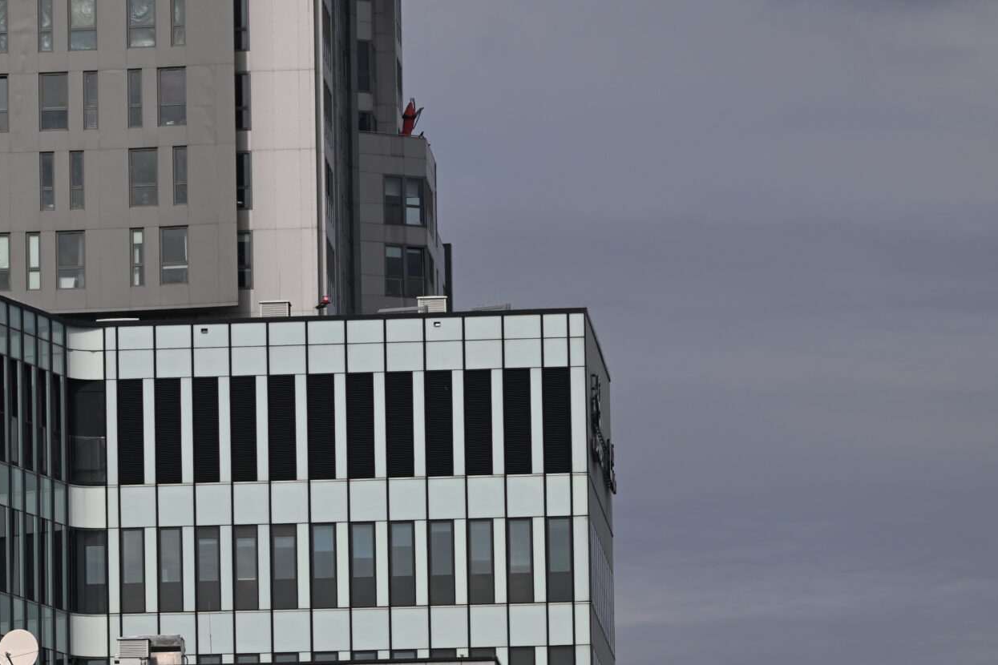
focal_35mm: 370
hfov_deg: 5.6
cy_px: 491
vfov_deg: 3.7
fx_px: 10256
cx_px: 212
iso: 100
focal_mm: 180
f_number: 5.6
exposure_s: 1/1250
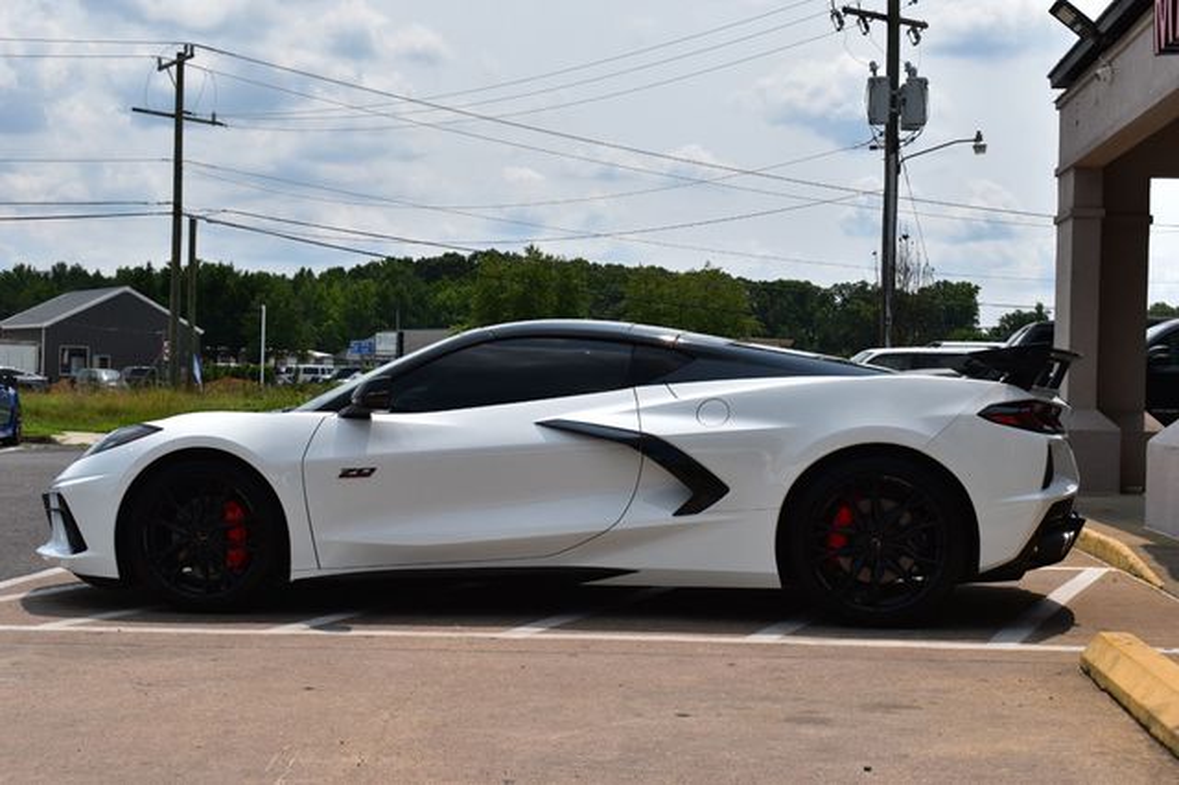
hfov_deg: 37.9
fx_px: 1718
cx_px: 590
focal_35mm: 52
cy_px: 392
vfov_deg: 25.7
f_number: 11
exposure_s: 1/500
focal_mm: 35
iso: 200
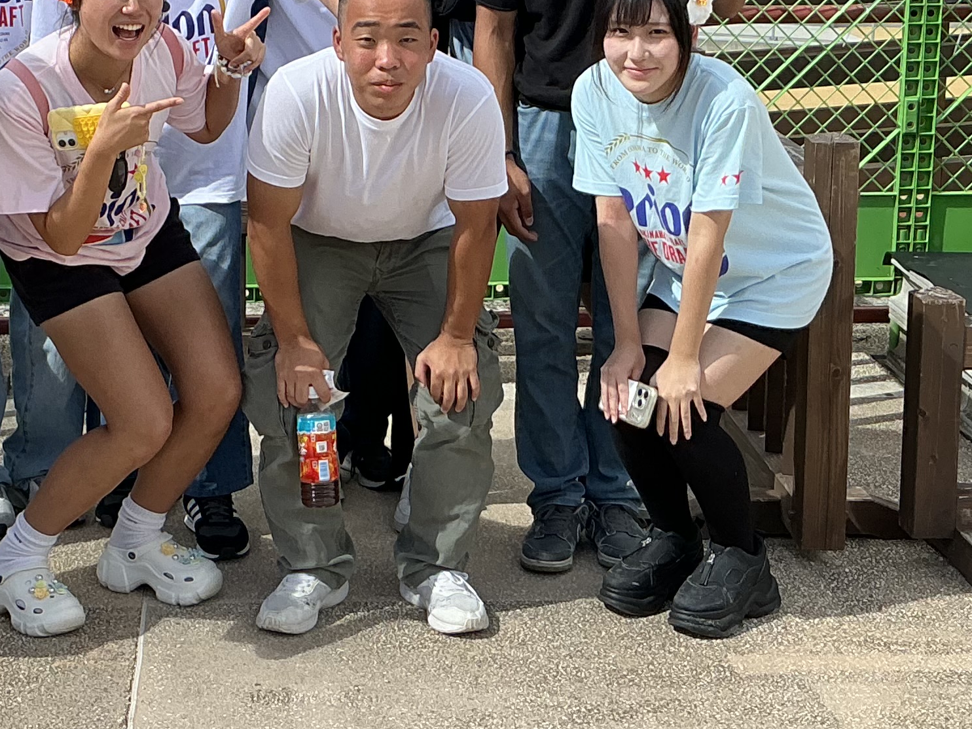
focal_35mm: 76
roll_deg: -0.1
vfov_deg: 19.3
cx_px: 361
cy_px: 180
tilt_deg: -10.0
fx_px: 2134
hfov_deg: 25.6
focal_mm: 3
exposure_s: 1/1121
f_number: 1.8
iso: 25
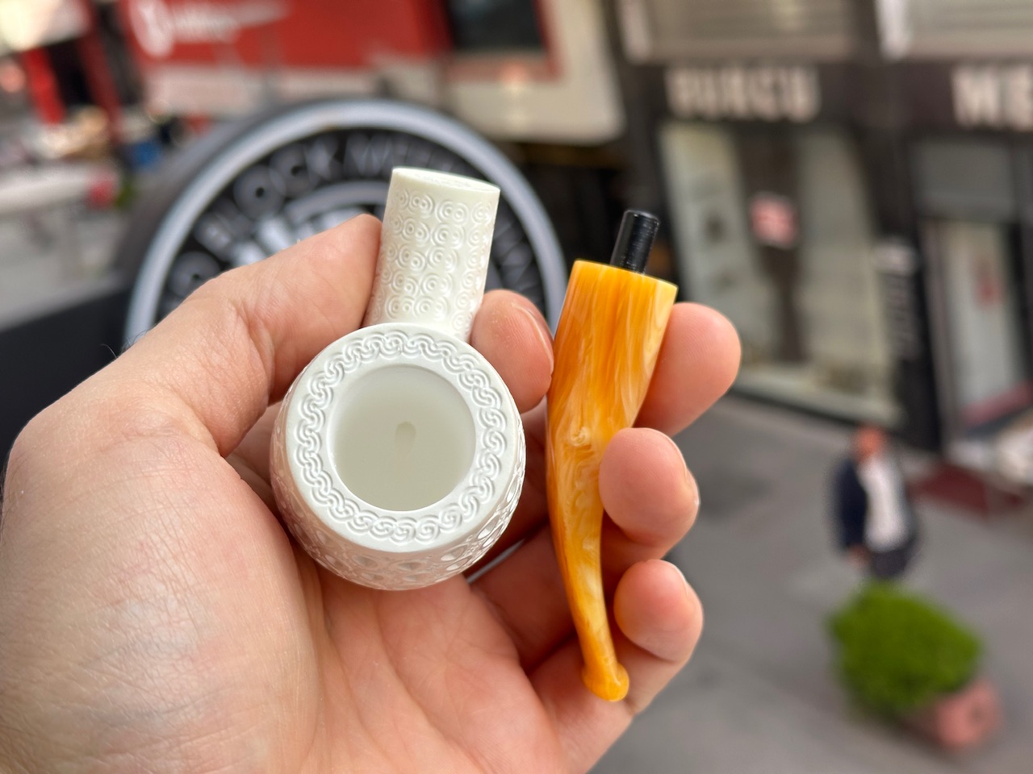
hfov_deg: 39.7
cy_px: 387
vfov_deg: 30.3
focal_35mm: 48
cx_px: 516
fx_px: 1432
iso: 64
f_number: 1.78
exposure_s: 1/704
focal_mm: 6.86
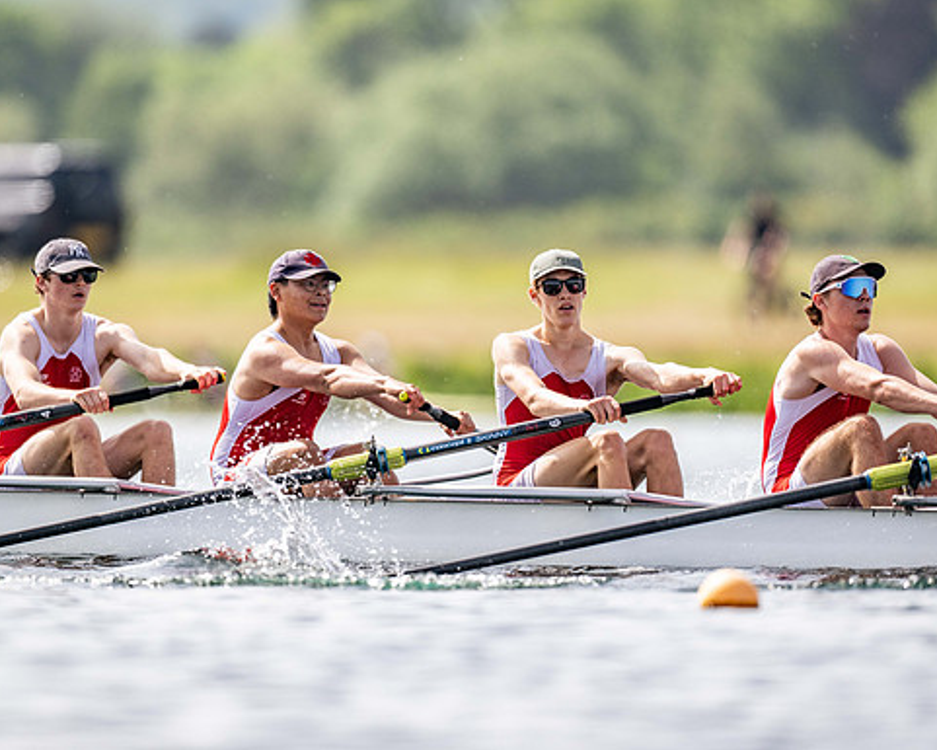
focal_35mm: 679
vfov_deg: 2.3
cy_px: 375
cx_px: 464
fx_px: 18834
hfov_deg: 2.8
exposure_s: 1/2500
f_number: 4
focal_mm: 600
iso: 200
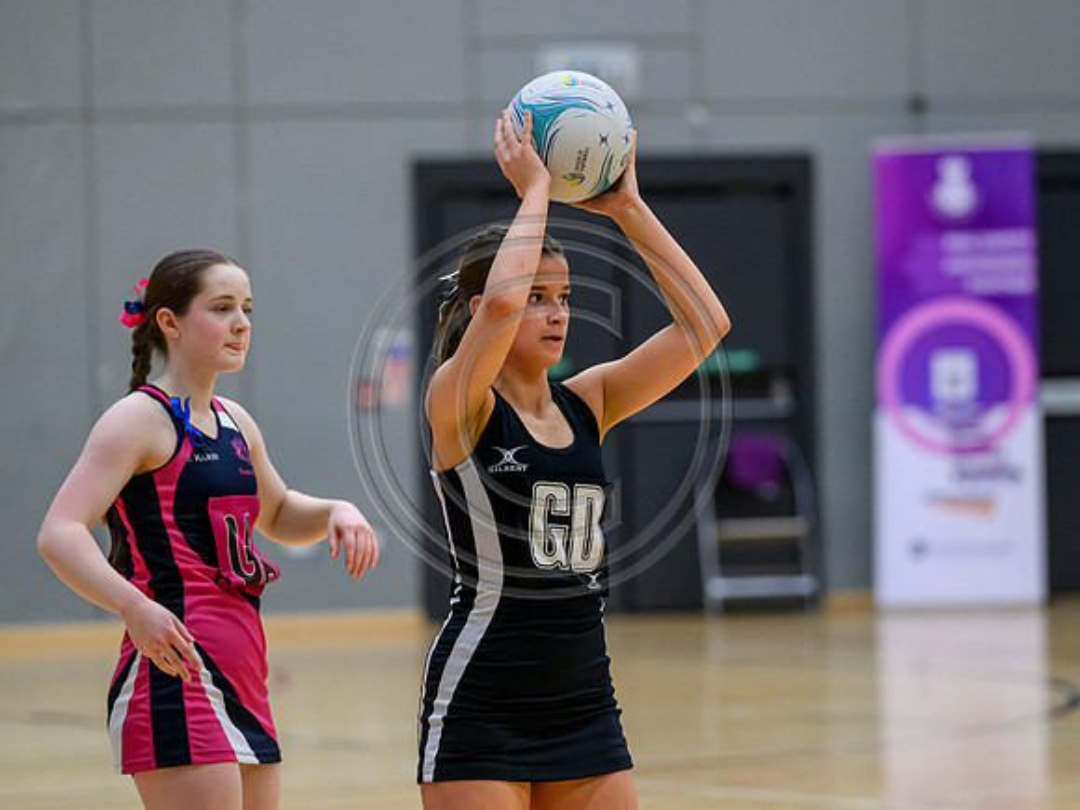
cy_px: 342
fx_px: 7813
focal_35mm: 250
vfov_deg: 5.9
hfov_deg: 7.9
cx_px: 631
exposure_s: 1/1000
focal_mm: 200
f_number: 3.5
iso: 6400
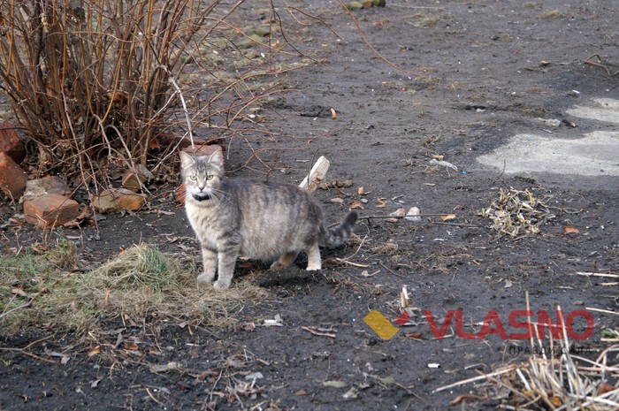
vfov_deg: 18.1
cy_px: 206
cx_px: 310
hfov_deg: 27.0
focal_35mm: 75
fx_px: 1288
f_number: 5.6
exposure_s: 1/160
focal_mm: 50
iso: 320
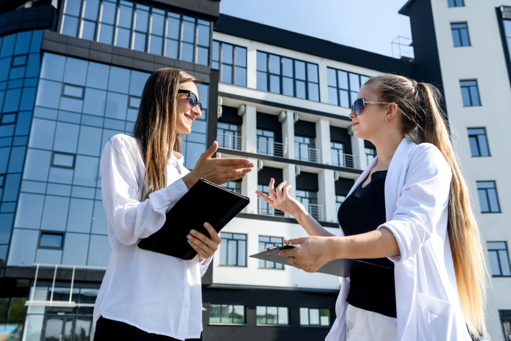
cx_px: 256
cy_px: 170
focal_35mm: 35
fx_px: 497
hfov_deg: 54.4
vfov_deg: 37.9
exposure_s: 1/500
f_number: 5.6
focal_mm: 35
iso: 160
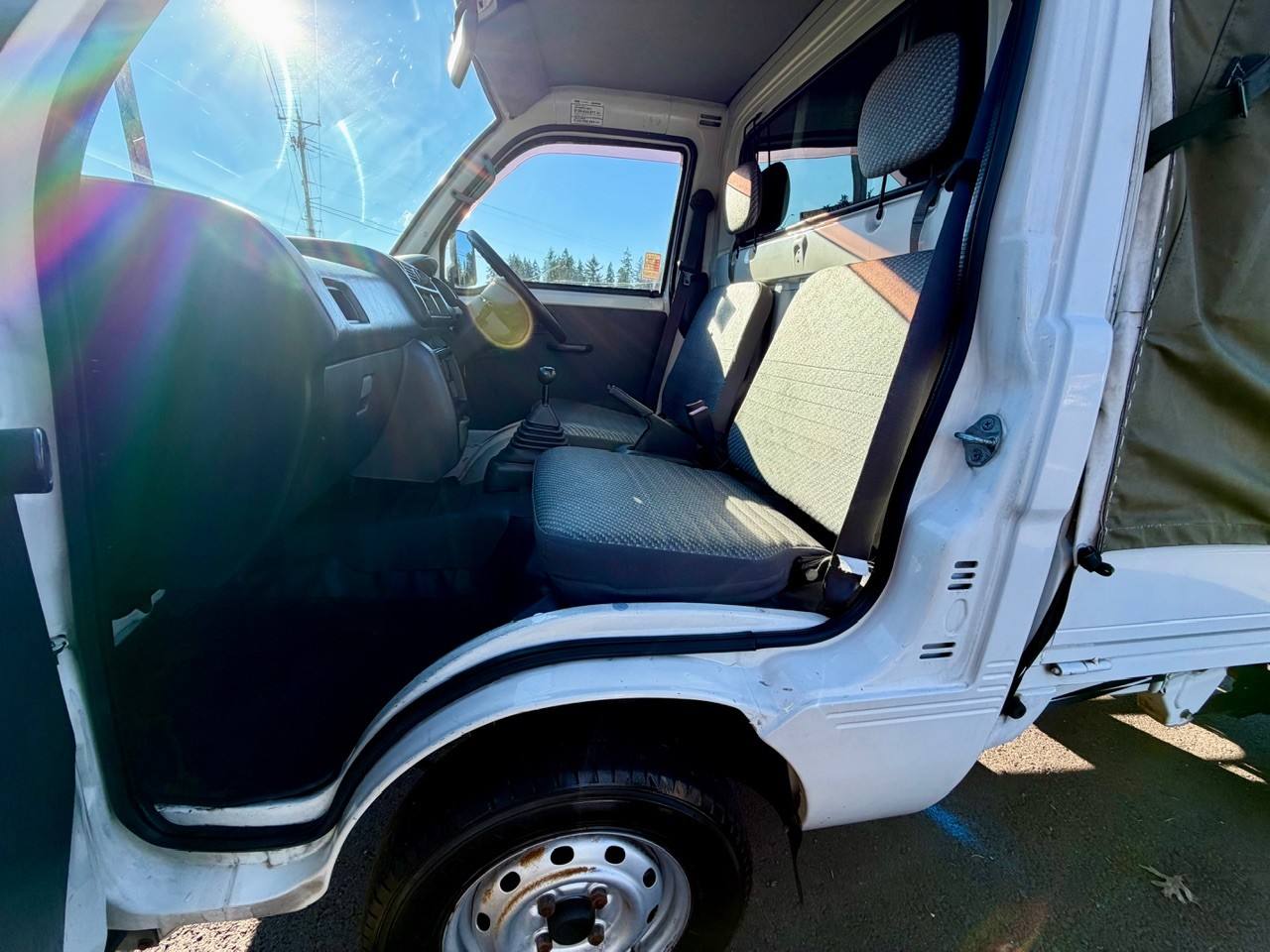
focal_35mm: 14
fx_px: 514
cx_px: 635
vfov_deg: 85.7
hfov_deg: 102.1
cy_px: 476
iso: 64
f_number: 2.2
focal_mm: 2.22
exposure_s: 1/502
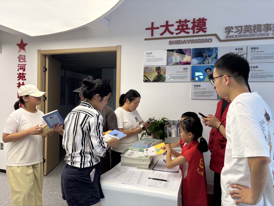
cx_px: 137
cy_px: 103
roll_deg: -1.2
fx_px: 206
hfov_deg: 67.3
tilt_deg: -0.7
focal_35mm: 26
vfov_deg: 53.0
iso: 64
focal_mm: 5.96
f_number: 1.6
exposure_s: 1/121
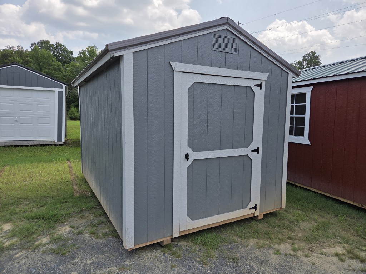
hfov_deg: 73.9
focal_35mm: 23
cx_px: 183
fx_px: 243
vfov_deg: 58.9
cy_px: 137
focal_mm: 5.4
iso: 80
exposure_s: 1/4274
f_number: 1.8
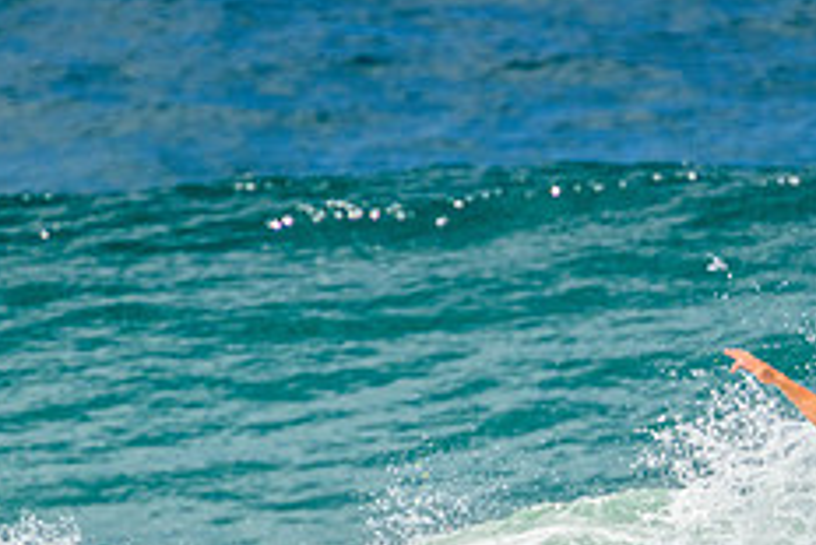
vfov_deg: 0.7
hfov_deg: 1.0
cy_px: 677
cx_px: 774
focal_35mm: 1997
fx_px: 45292
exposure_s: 1/2000
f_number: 11
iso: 720
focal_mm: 800
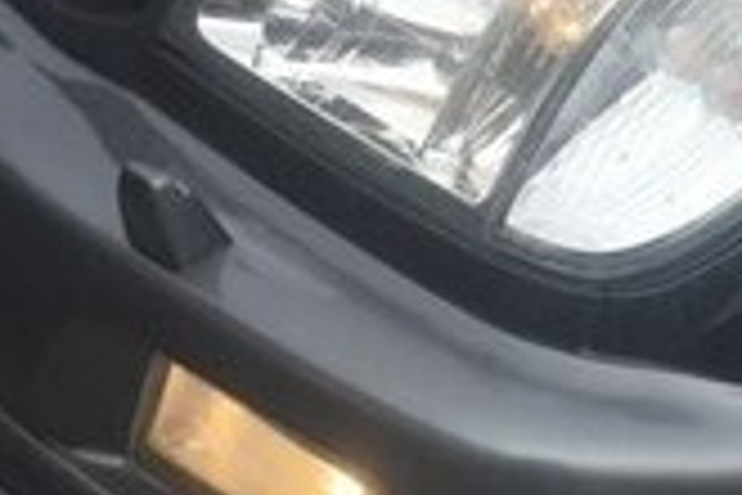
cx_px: 1255
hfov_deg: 15.1
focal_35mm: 121
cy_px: -79
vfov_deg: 11.1
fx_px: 2494
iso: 32
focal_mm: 4.15
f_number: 2.2
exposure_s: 1/1236
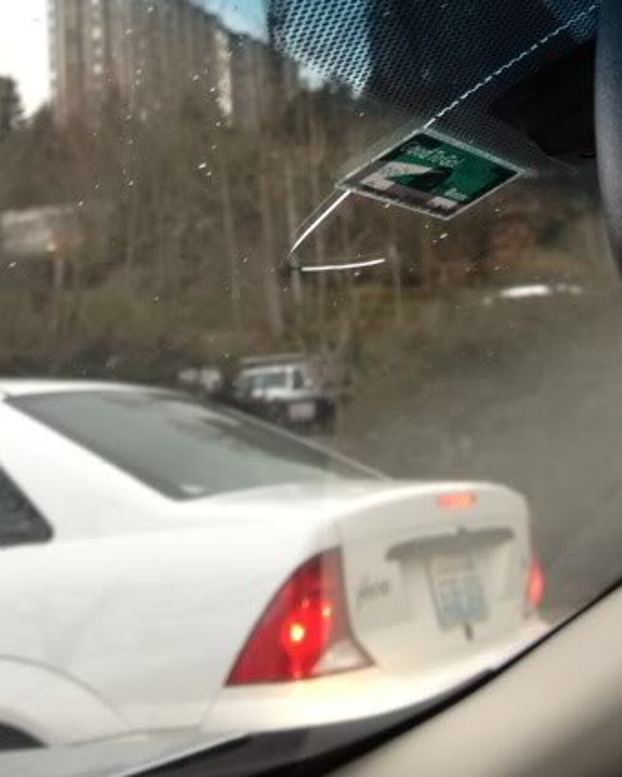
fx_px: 1472
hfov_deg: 23.8
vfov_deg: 28.7
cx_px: 415
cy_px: 116
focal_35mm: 64
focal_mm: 4.3
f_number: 2.4
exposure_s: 1/60
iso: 80
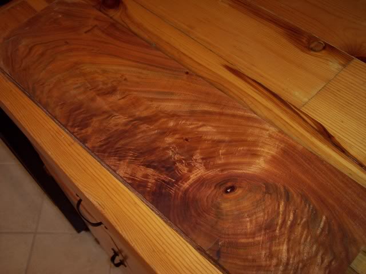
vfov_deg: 37.7
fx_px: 402
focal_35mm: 38
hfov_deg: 49.0
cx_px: 183
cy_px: 137
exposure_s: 1/30
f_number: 2.8
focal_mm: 8
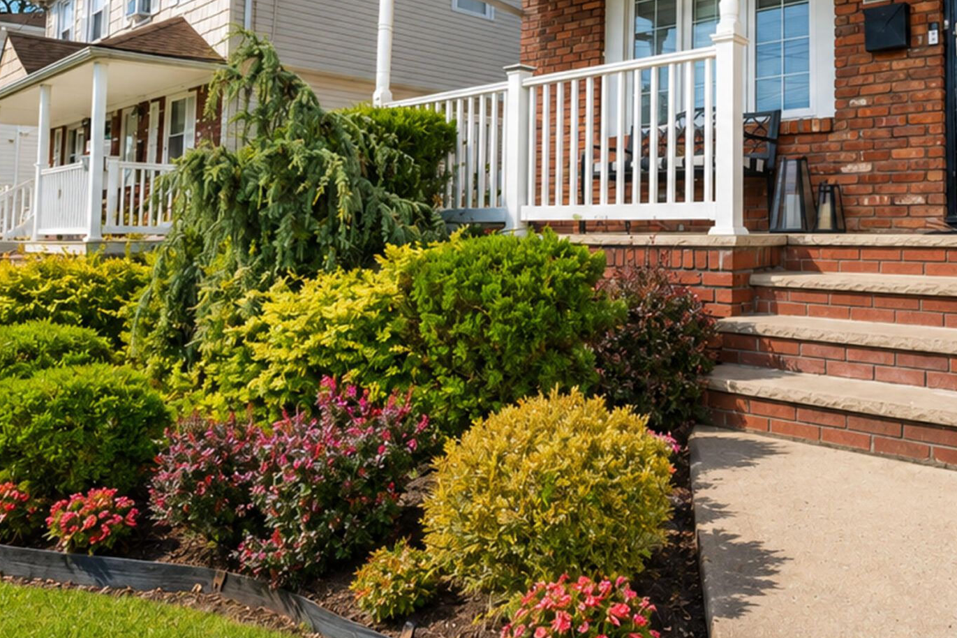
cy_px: 187
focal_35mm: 28
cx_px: 627
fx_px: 744
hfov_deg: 64.0
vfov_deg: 45.3
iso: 100
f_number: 2.8
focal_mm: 10
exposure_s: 1/500
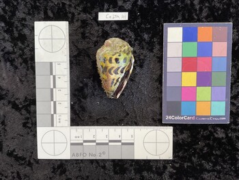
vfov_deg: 48.3
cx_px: 120
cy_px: 90
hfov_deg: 61.6
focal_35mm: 29
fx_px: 200
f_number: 1.8
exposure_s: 1/50
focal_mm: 3
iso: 80
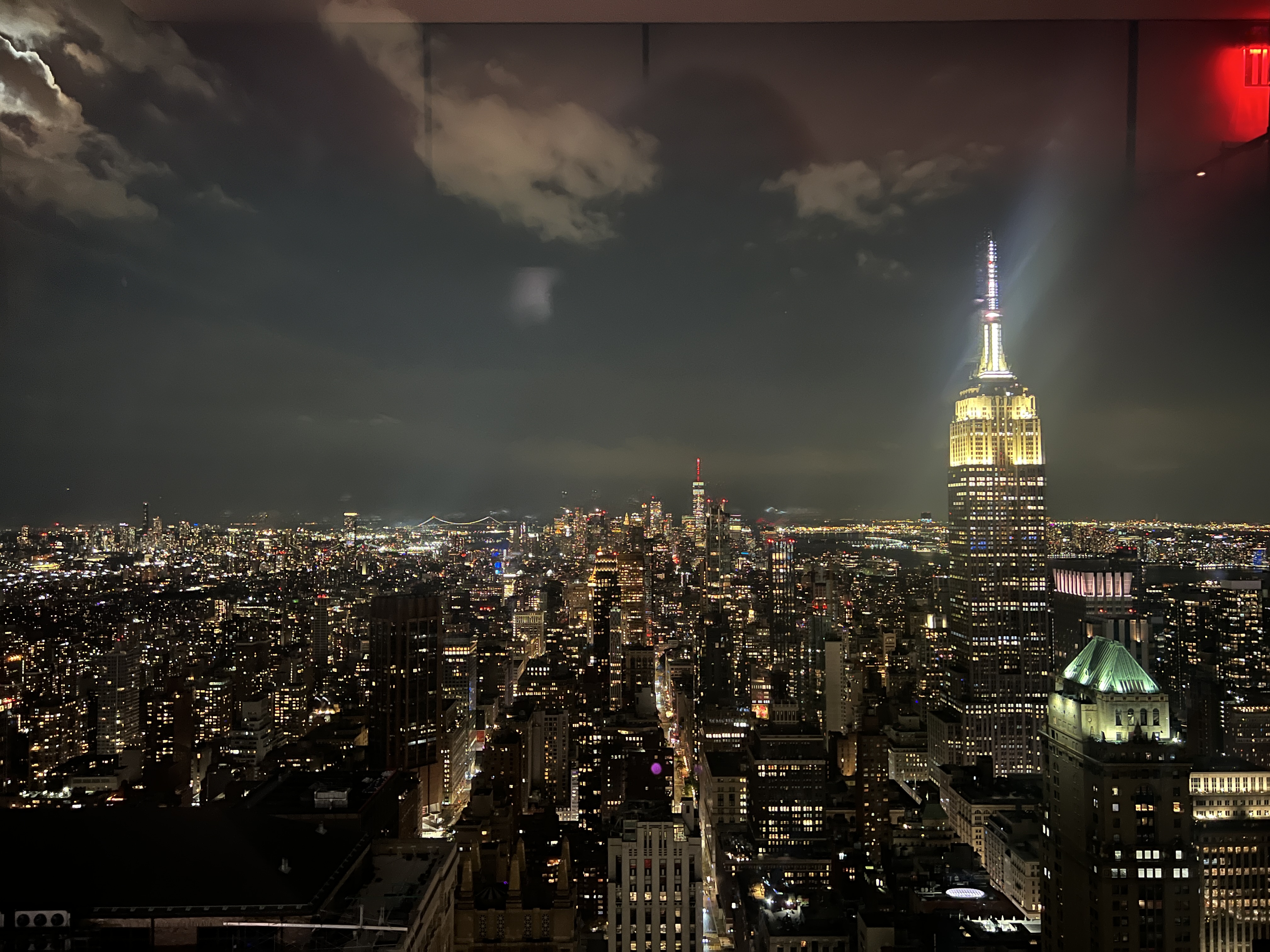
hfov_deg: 67.3
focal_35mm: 26
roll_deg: +0.3
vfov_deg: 53.1
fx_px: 954
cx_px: 635
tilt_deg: +1.9
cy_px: 476
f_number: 1.5
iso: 1250
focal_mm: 5.7
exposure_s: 1/9
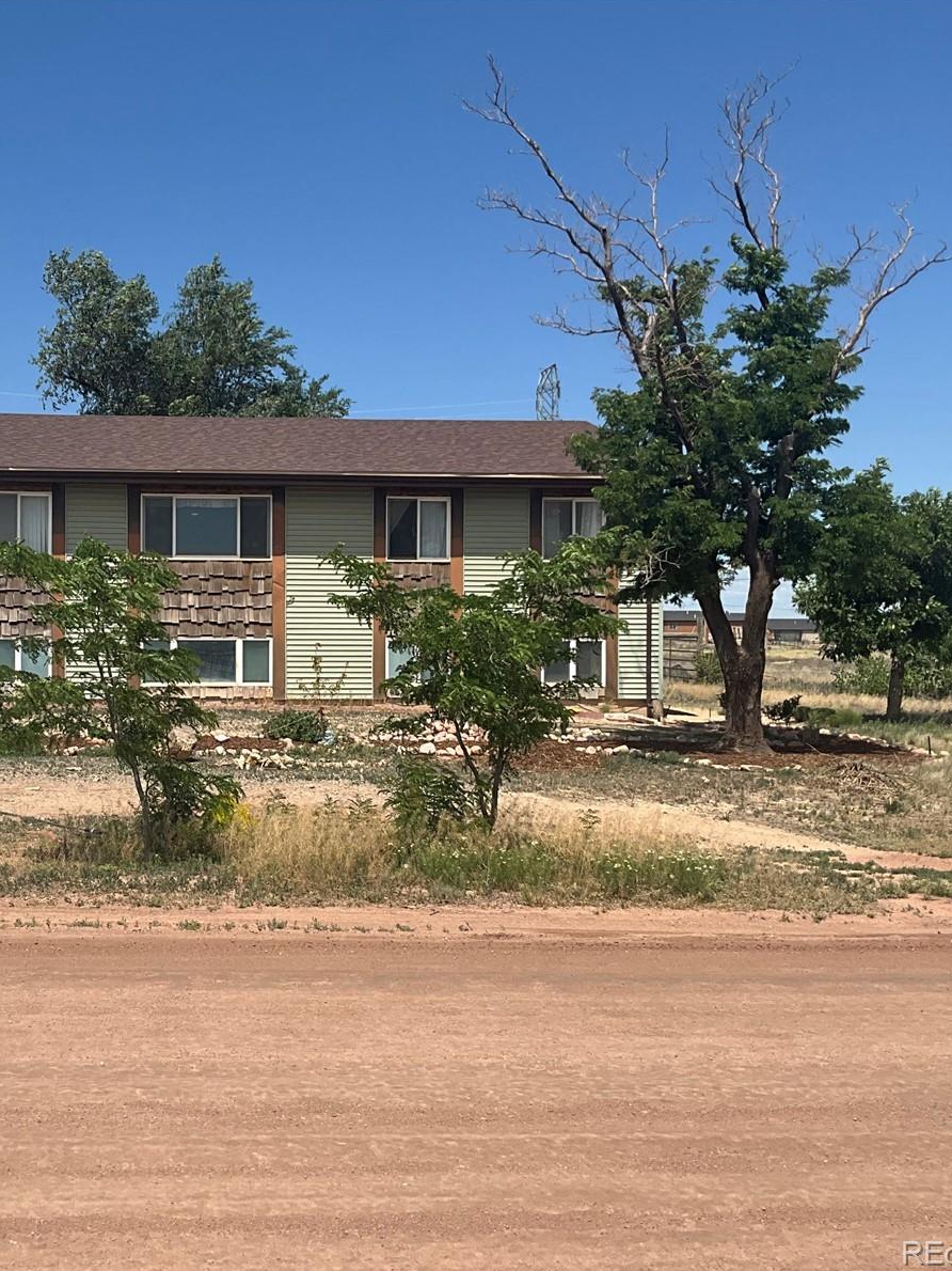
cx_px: 221
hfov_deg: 35.8
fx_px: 1431
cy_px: 634
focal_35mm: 39
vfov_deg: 47.9
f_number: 1.8
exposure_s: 1/2538
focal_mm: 3
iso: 25
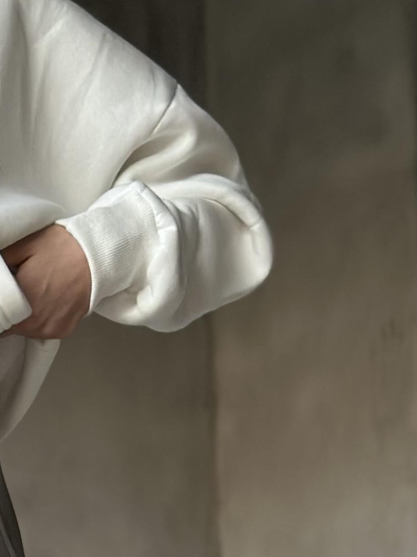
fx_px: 2507
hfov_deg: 9.3
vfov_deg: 12.0
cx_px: -150
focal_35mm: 156
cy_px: 893
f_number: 1.78
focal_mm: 6.86
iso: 250
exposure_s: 1/60
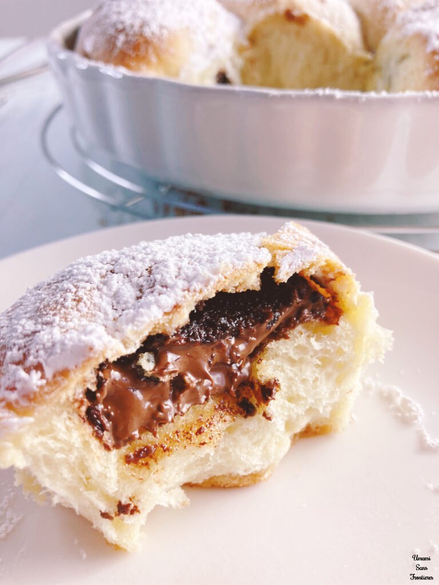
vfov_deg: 63.4
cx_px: 220
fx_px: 473
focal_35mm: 28
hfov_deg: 49.7
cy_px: 292
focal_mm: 3.99
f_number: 1.8
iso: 50
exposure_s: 1/50
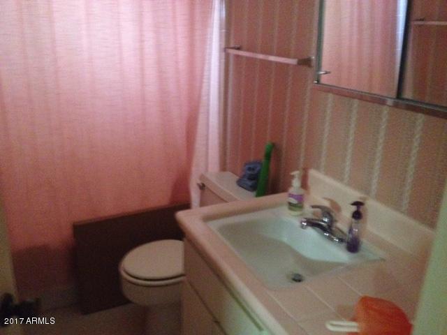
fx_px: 452
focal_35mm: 35
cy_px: 168
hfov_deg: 52.6
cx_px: 224
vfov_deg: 40.7
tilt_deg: -21.9
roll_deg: -2.5
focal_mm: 4.28
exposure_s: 1/15
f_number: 2.4
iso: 800
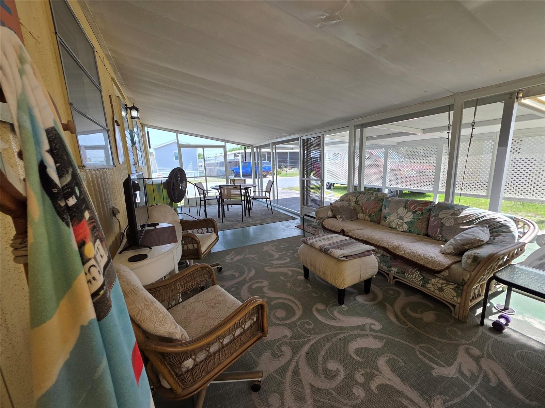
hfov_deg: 106.2
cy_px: 204
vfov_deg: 89.9
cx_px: 272
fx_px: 205
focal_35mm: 13
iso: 20
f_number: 1.9
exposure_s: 1/120
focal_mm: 2.2
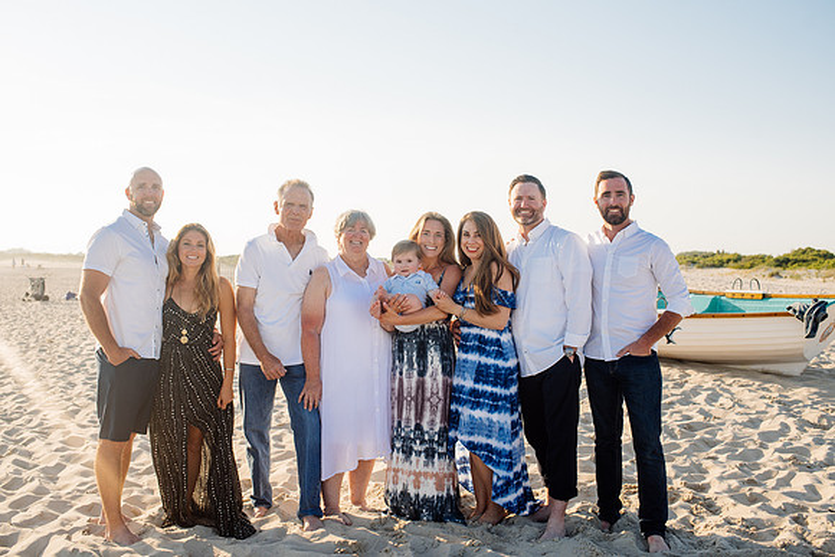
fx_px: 856
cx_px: 418
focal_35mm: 37
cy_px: 278
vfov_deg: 36.1
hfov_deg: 52.0
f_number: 4
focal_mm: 35
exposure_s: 1/800
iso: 160
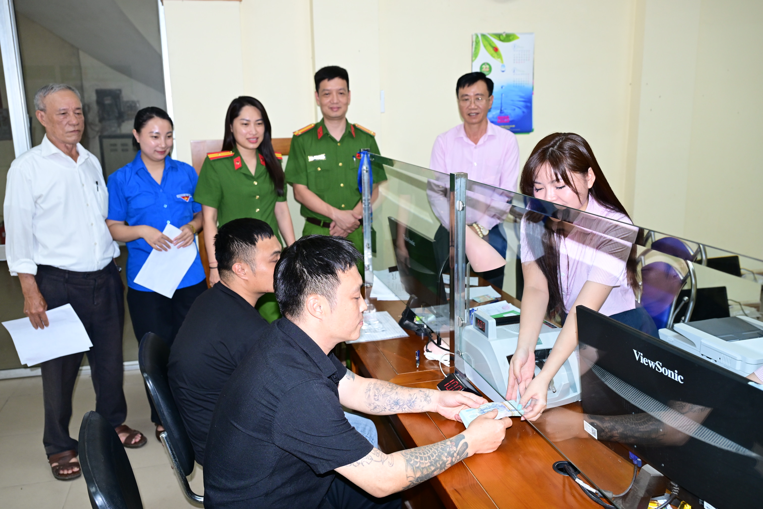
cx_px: 382
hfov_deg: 60.3
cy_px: 254
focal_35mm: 31
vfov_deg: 42.3
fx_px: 657
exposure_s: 1/160
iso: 1600
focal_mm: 31
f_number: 4.5
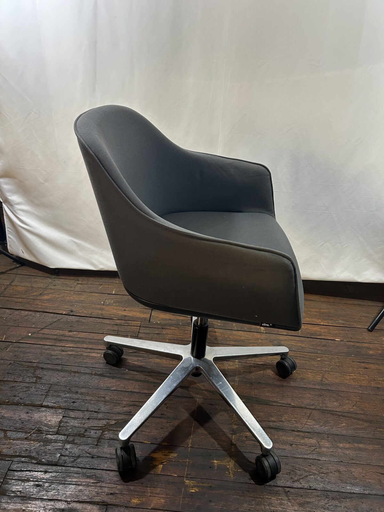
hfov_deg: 53.1
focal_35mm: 26
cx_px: 192
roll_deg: -4.2
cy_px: 256
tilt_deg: -29.6
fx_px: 385
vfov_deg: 67.3
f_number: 1.5
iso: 250
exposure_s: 1/60
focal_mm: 5.7
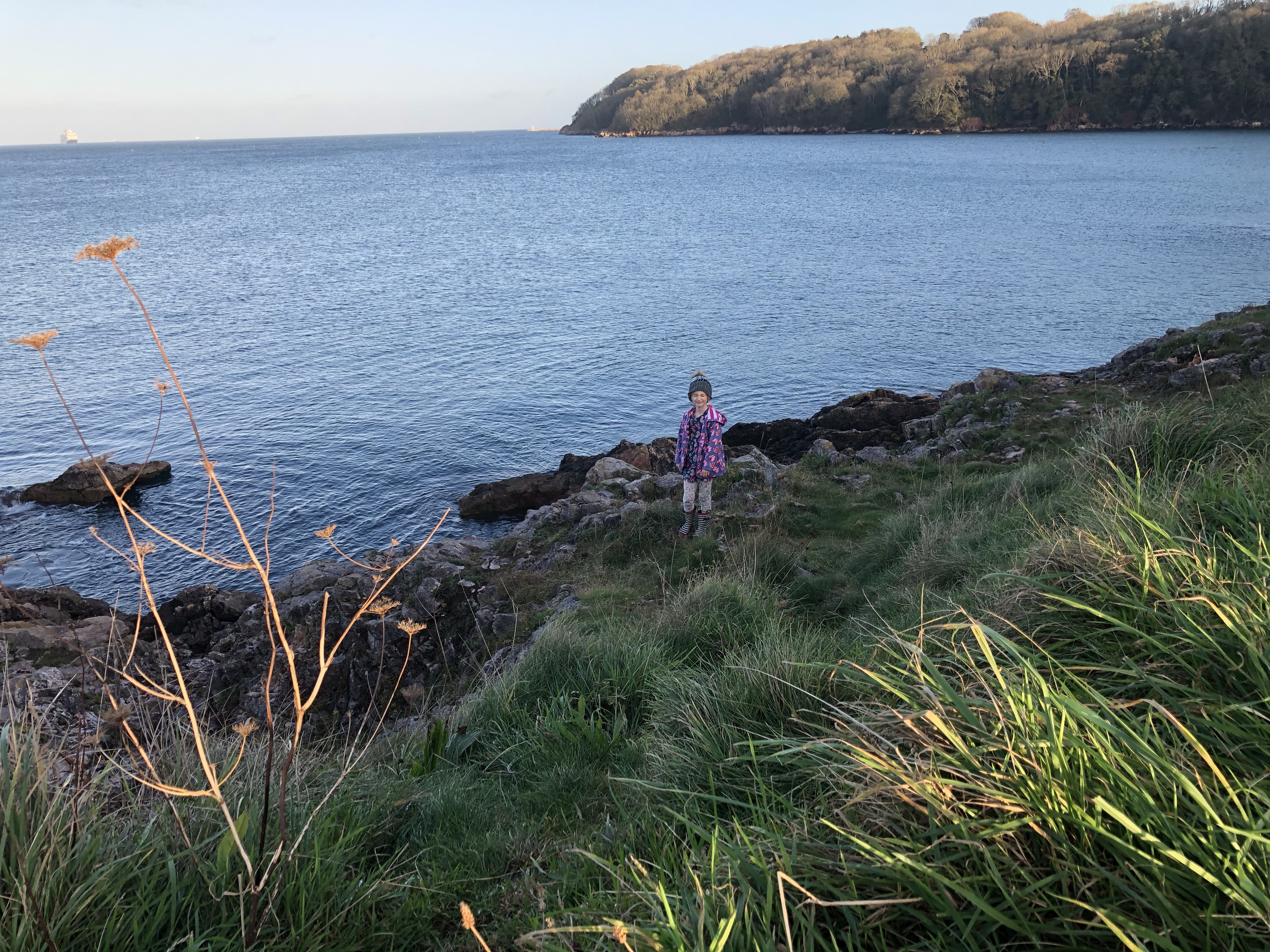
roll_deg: +1.9
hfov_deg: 63.4
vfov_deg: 49.7
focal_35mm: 28
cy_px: 476
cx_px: 635
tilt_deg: -18.5
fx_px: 1027
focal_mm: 3.99
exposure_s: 1/350
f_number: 1.8
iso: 20
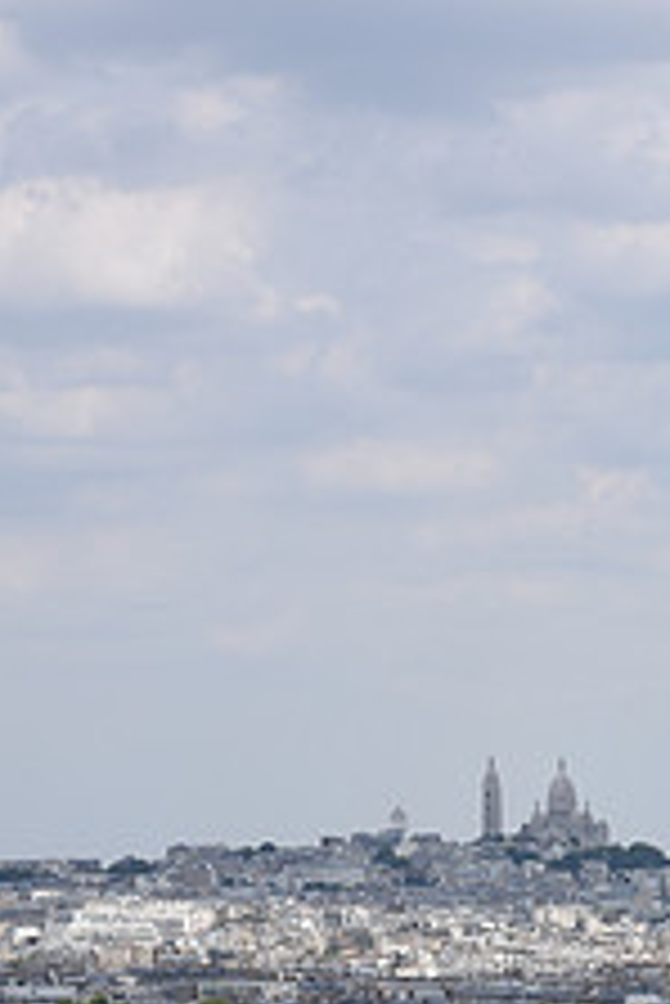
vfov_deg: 10.8
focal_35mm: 187
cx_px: 641
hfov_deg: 7.3
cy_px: 1229
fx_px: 5212
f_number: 20
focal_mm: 72
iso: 180
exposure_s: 1/125
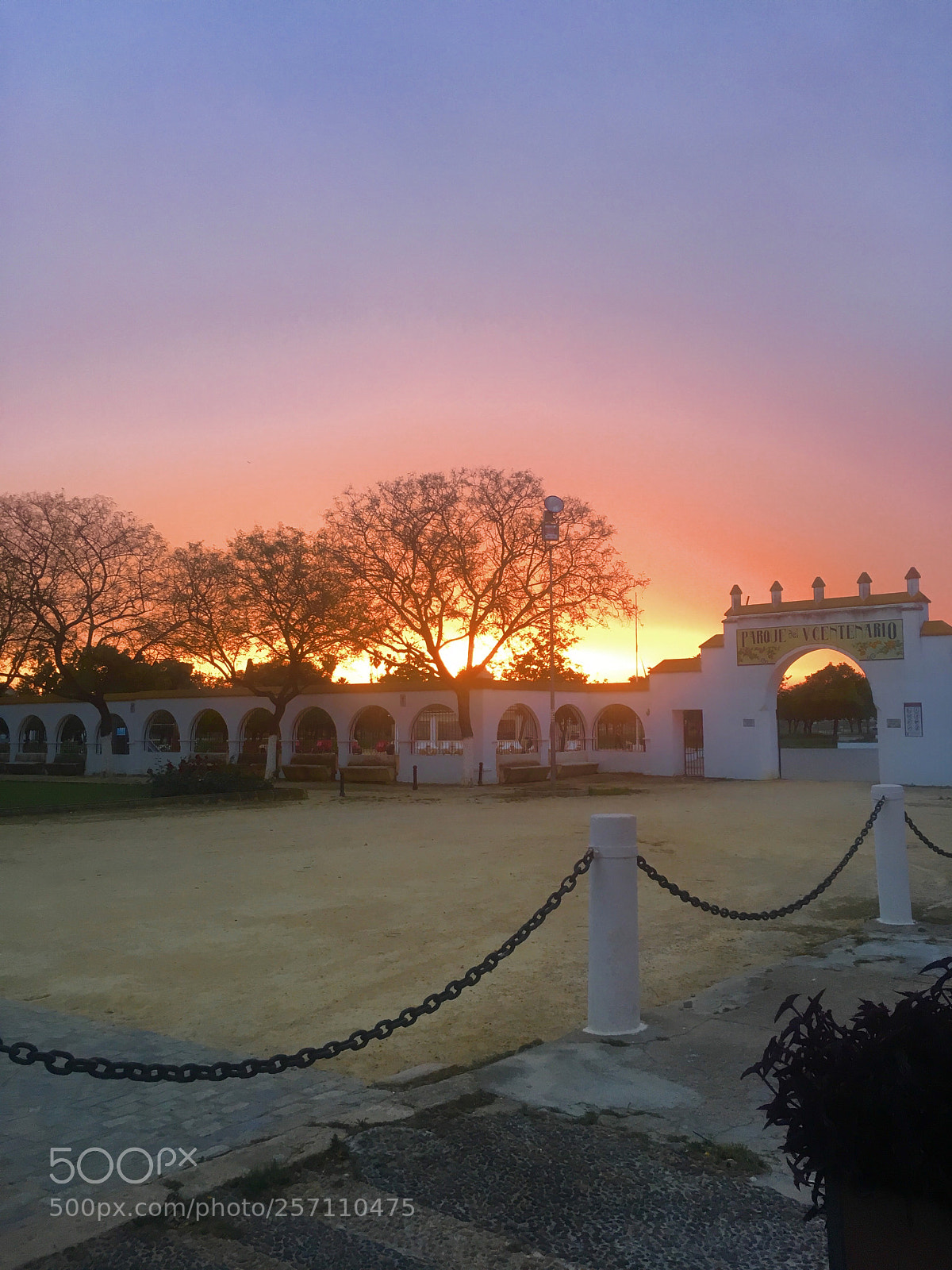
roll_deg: +0.3
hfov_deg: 48.2
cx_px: 476
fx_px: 1063
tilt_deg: +4.8
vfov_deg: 61.7
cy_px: 635
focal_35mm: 29
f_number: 2.2
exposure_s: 1/33
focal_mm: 4.15
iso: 32
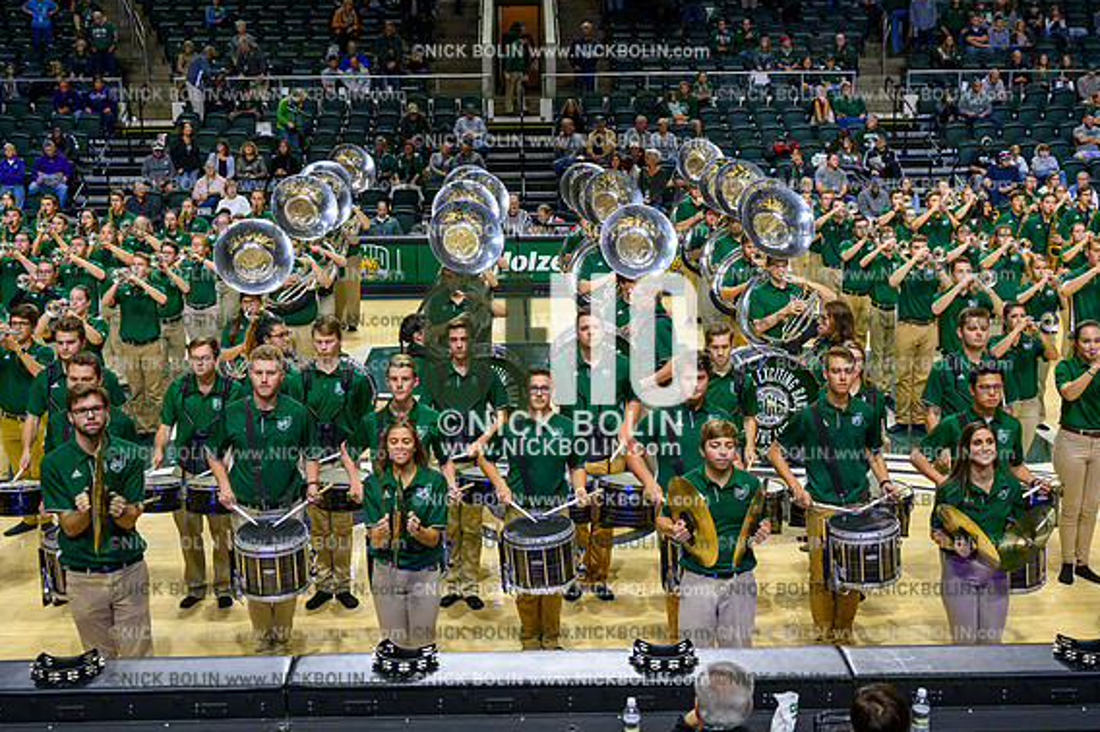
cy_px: 365
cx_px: 560
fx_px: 1405
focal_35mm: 46
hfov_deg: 42.8
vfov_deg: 29.2
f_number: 4.5
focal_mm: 45
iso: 3200
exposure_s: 1/500
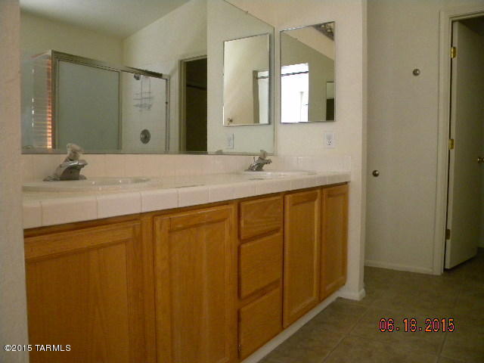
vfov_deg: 49.7
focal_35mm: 28
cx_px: 242
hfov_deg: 63.4
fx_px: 391
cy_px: 182
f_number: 3.5
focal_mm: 5
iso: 400
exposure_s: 1/24.5
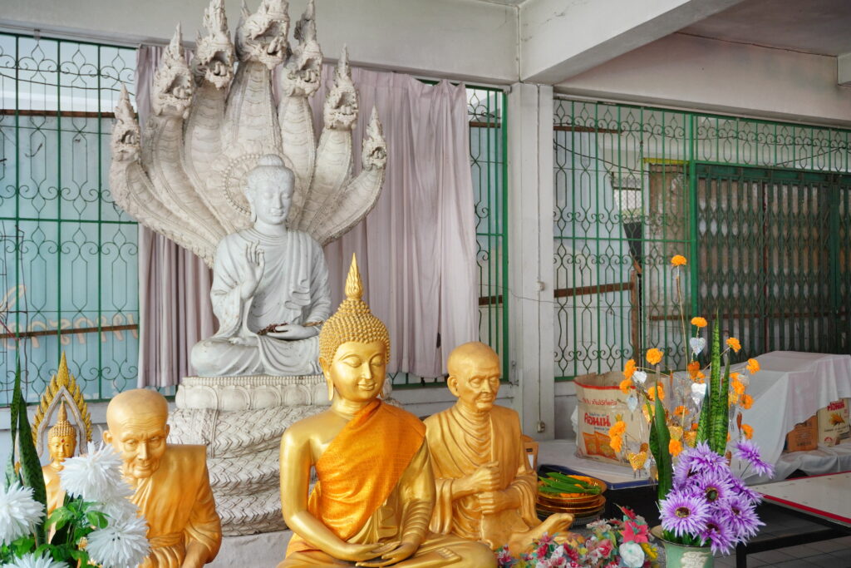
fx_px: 780
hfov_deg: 57.2
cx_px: 426
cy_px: 284
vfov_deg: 40.0
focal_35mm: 33
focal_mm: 22
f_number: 4
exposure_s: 1/80
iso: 640
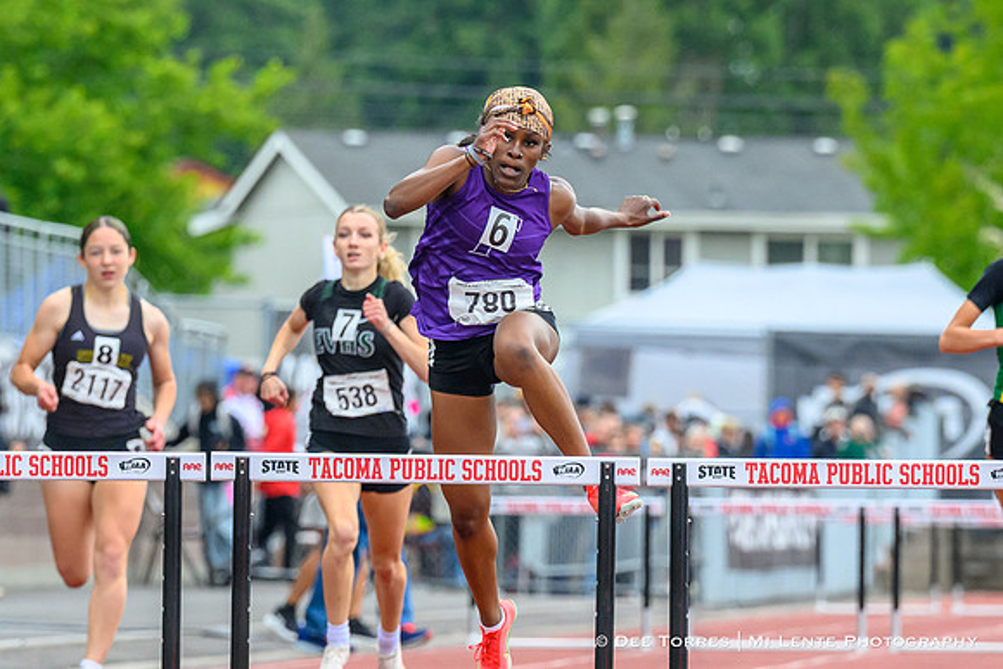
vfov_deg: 3.0
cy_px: 471
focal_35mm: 464
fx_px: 12931
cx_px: 497
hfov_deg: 4.4
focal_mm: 200
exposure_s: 1/1600
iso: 1400
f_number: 4.5
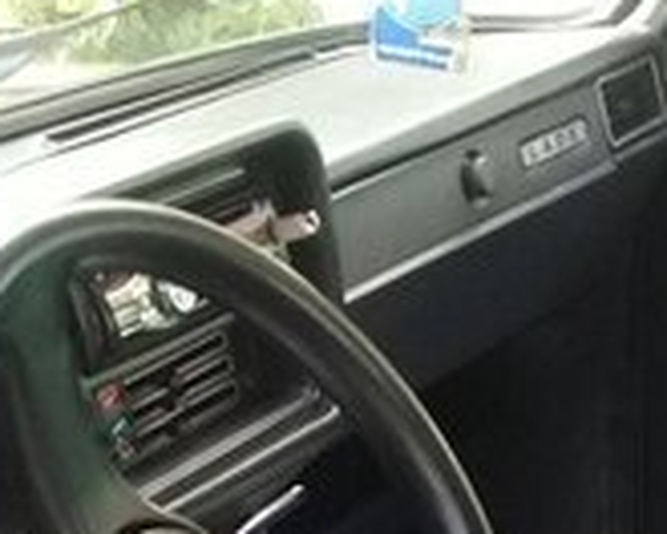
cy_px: 884
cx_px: 307
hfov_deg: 15.9
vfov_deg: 12.0
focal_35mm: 121
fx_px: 2389
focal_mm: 3.3
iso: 80
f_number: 2.2
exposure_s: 1/60
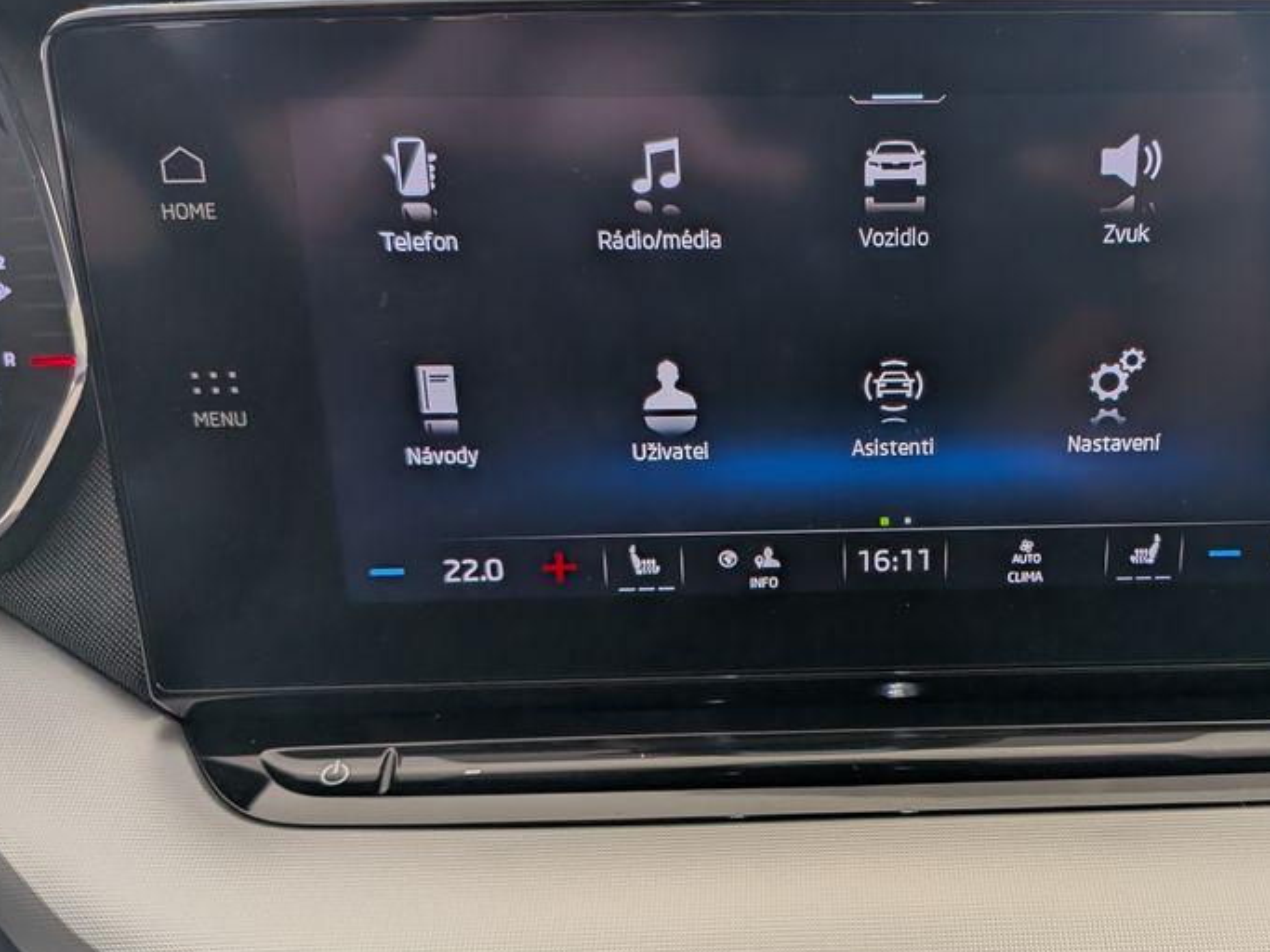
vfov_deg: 39.6
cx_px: 880
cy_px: 441
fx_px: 1321
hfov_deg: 50.1
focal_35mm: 36
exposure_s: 1/170
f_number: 1.7
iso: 29
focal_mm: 4.53
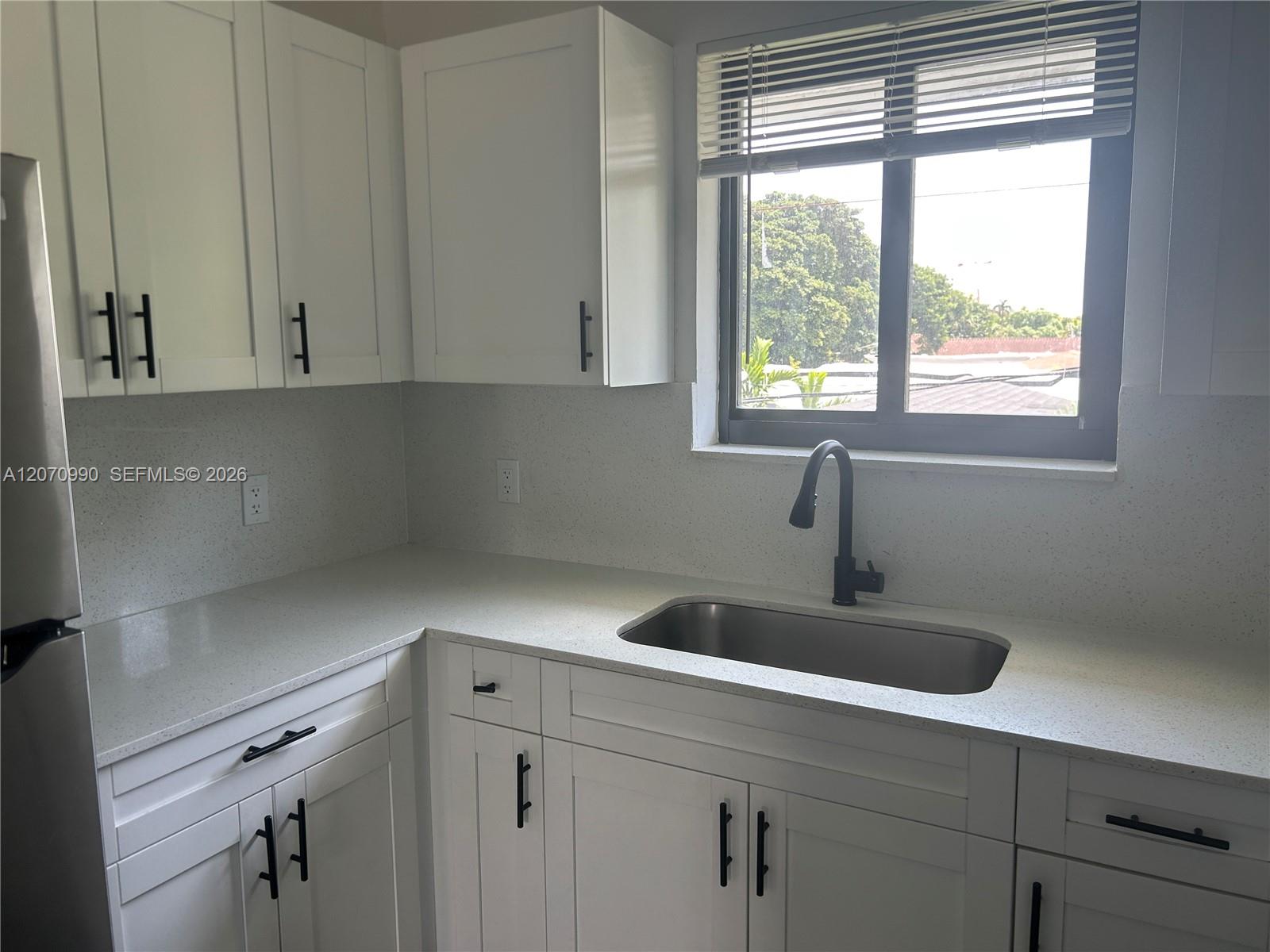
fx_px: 954
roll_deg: +0.8
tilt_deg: -8.1
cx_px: 635
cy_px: 476
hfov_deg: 67.3
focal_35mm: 26
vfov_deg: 53.1
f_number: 1.5
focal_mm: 5.7
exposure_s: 1/172
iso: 40
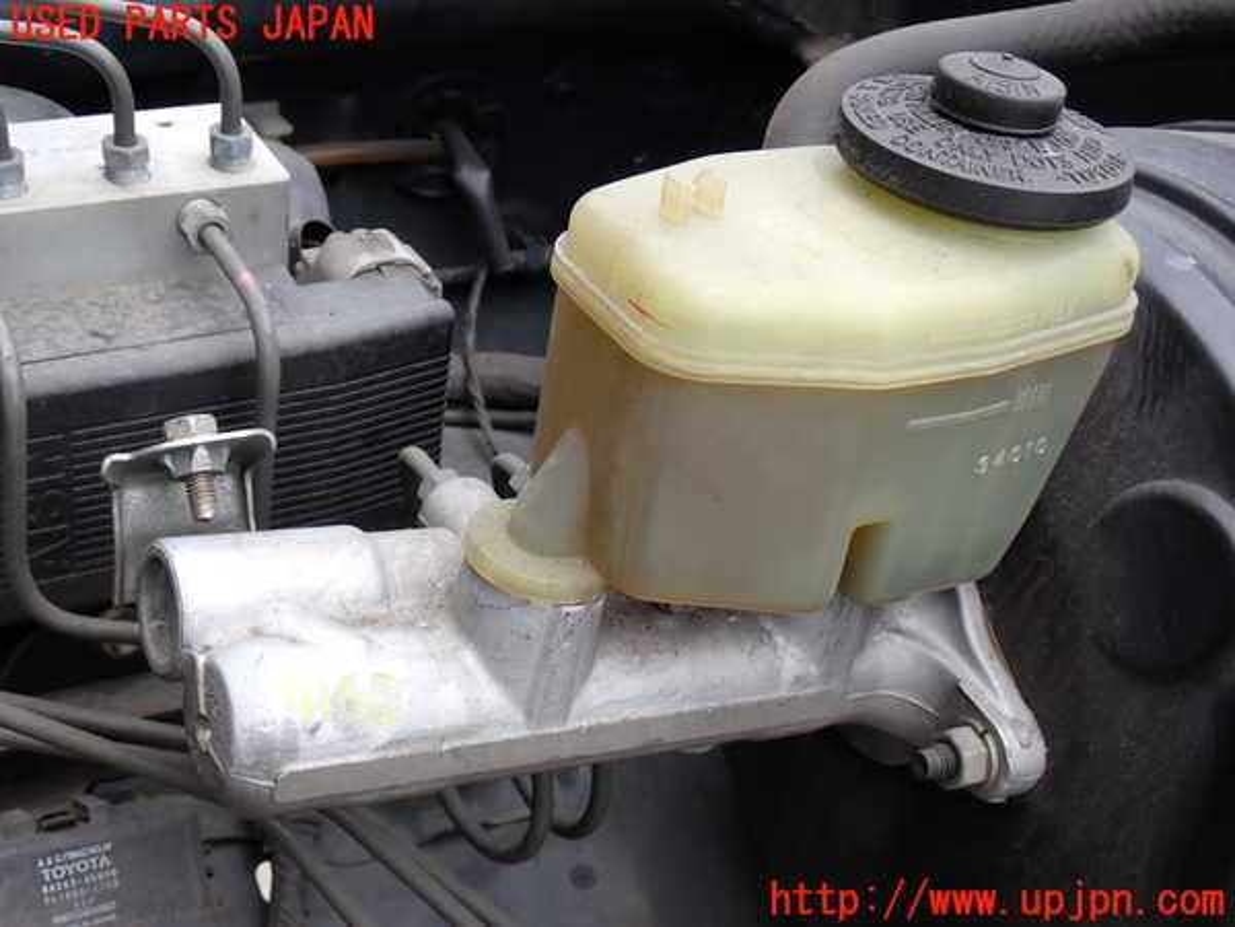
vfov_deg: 29.1
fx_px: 1784
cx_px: 618
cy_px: 464
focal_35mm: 50
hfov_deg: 38.2
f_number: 4.5
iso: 100
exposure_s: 1/200
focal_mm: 9.01
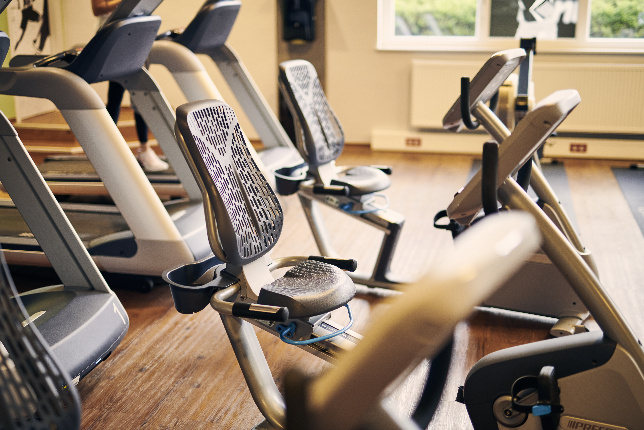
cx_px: 322
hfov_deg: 39.6
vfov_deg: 27.0
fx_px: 894
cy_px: 215
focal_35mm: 50
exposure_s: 1/320
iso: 400
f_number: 1.4
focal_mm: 50
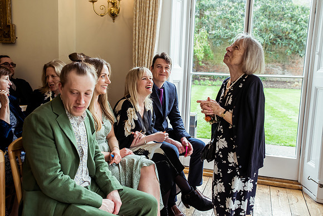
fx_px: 314
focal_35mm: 35
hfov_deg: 54.4
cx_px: 162
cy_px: 108
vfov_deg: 37.9
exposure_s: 1/500
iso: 900
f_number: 4.5
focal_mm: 35
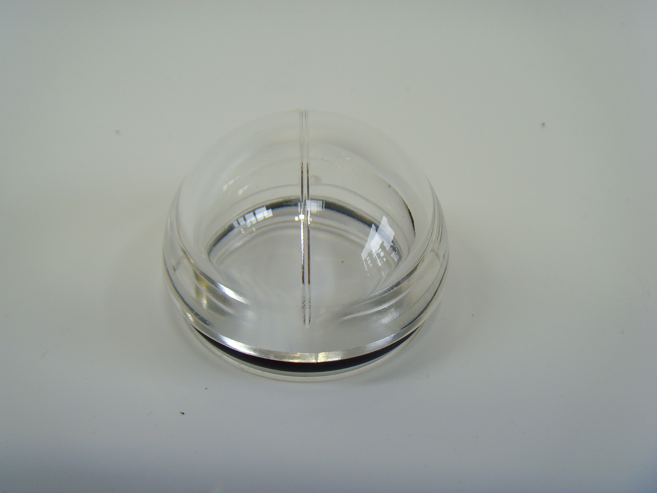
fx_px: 740
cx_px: 328
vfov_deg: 36.8
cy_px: 246
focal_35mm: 39
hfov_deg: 47.9
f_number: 3.5
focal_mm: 6.6
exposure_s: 1/90
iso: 80
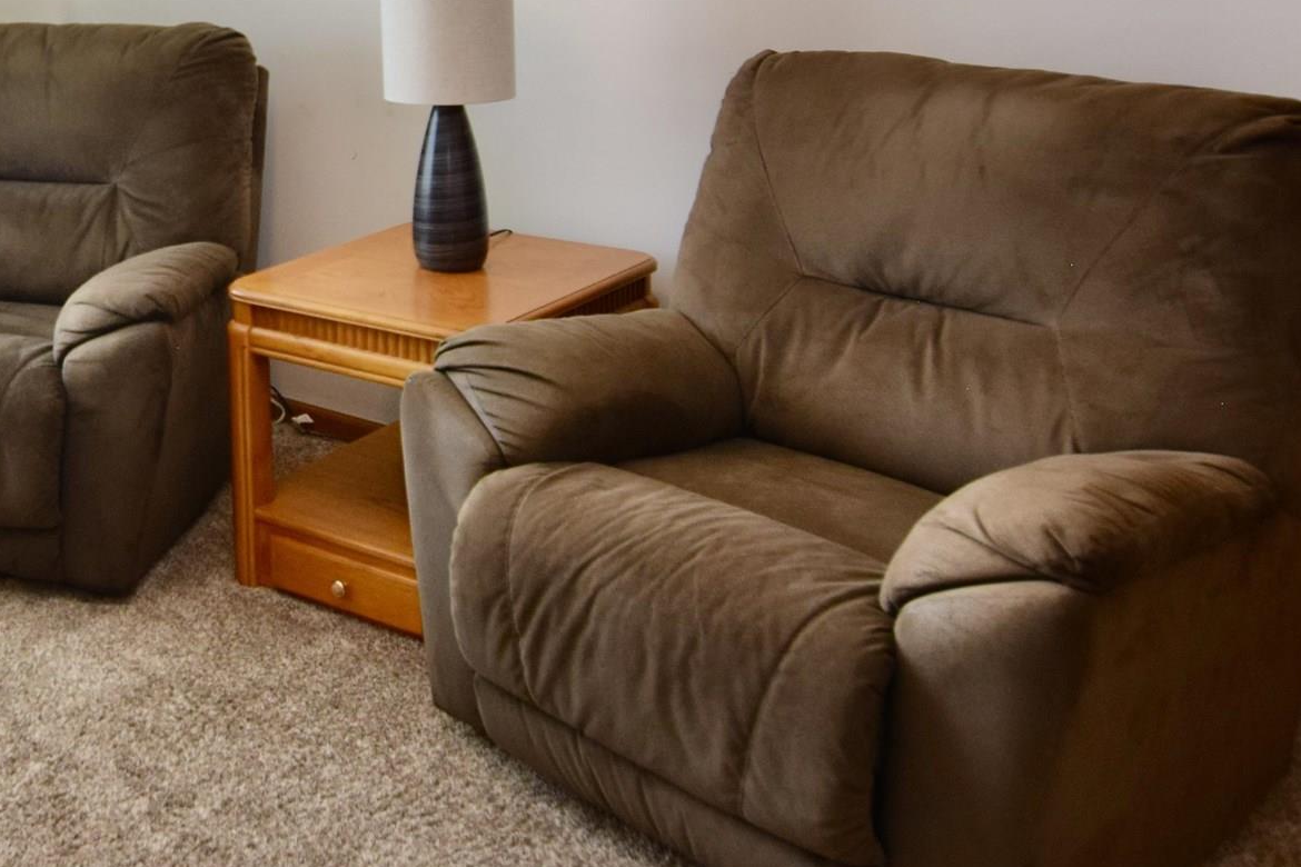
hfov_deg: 40.2
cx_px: 30
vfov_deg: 29.6
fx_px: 1565
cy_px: 81
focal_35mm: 43
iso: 400
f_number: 4
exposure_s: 1/60
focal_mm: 11
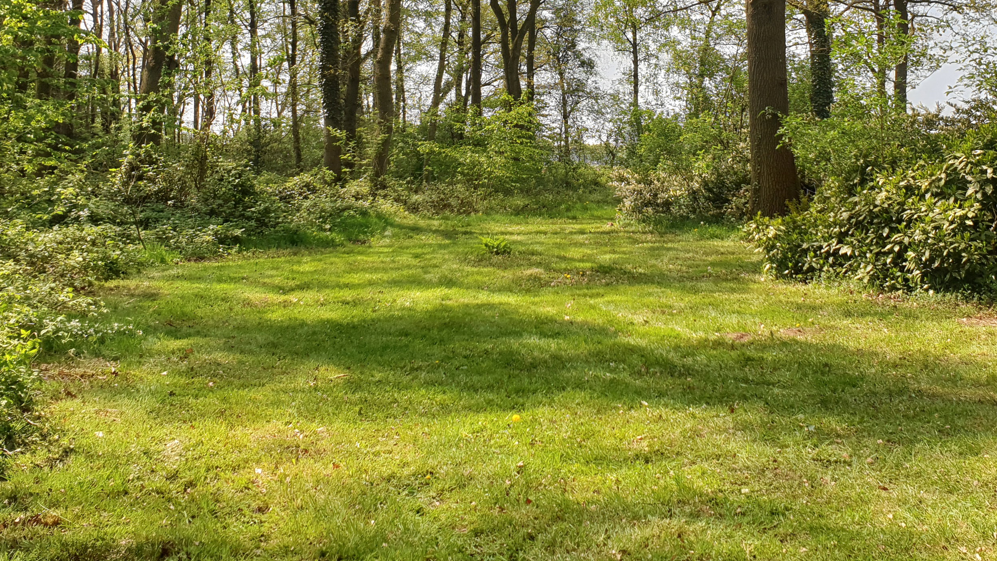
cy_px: 62
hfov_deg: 44.5
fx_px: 1216
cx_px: 563
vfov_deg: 25.2
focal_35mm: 46
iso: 50
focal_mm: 4.3
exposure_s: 1/792
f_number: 2.4
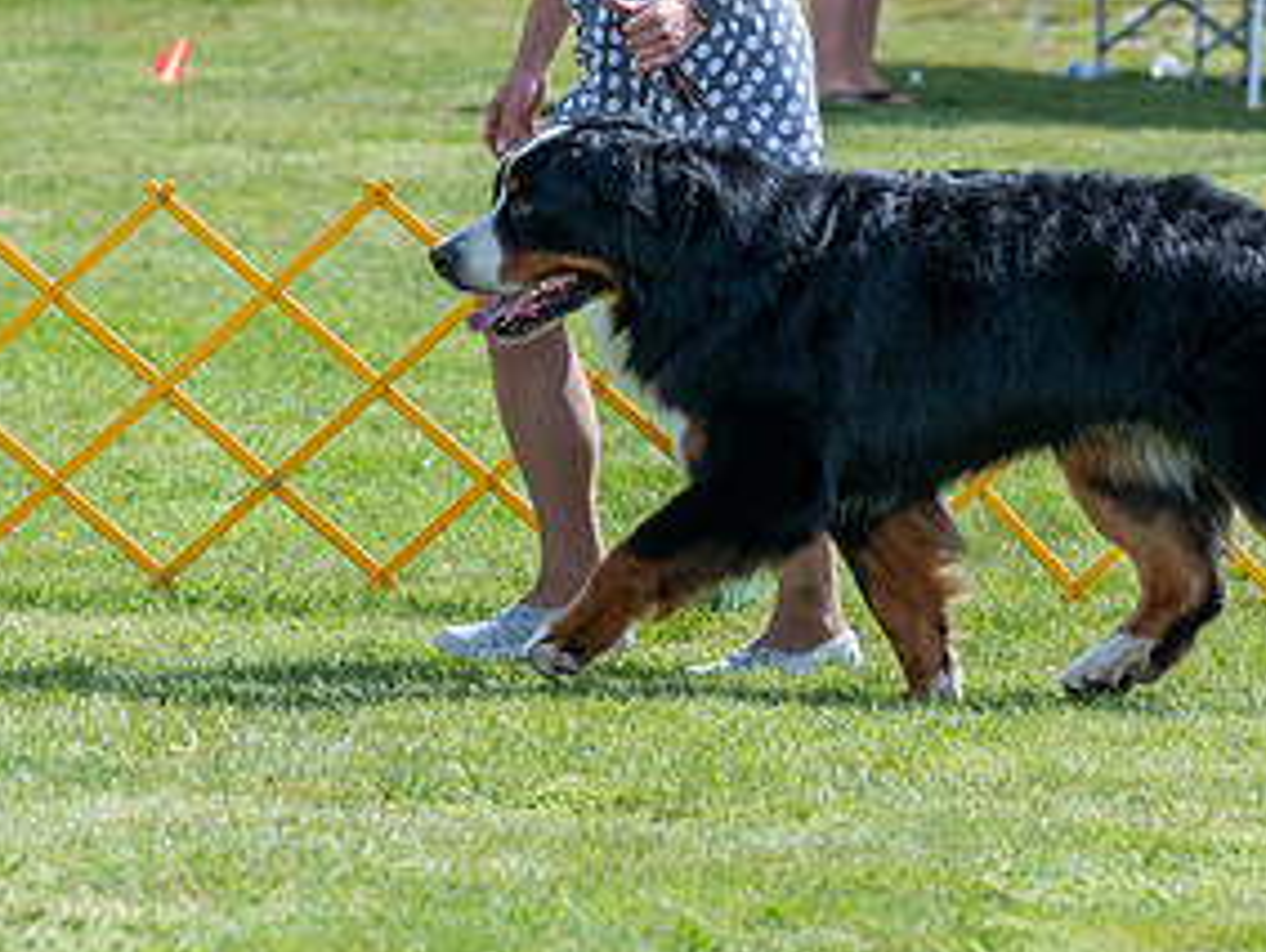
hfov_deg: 6.0
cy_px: -18
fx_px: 12011
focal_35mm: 328
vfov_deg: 4.5
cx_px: 794
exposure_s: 1/1600
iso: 400
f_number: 5
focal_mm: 131
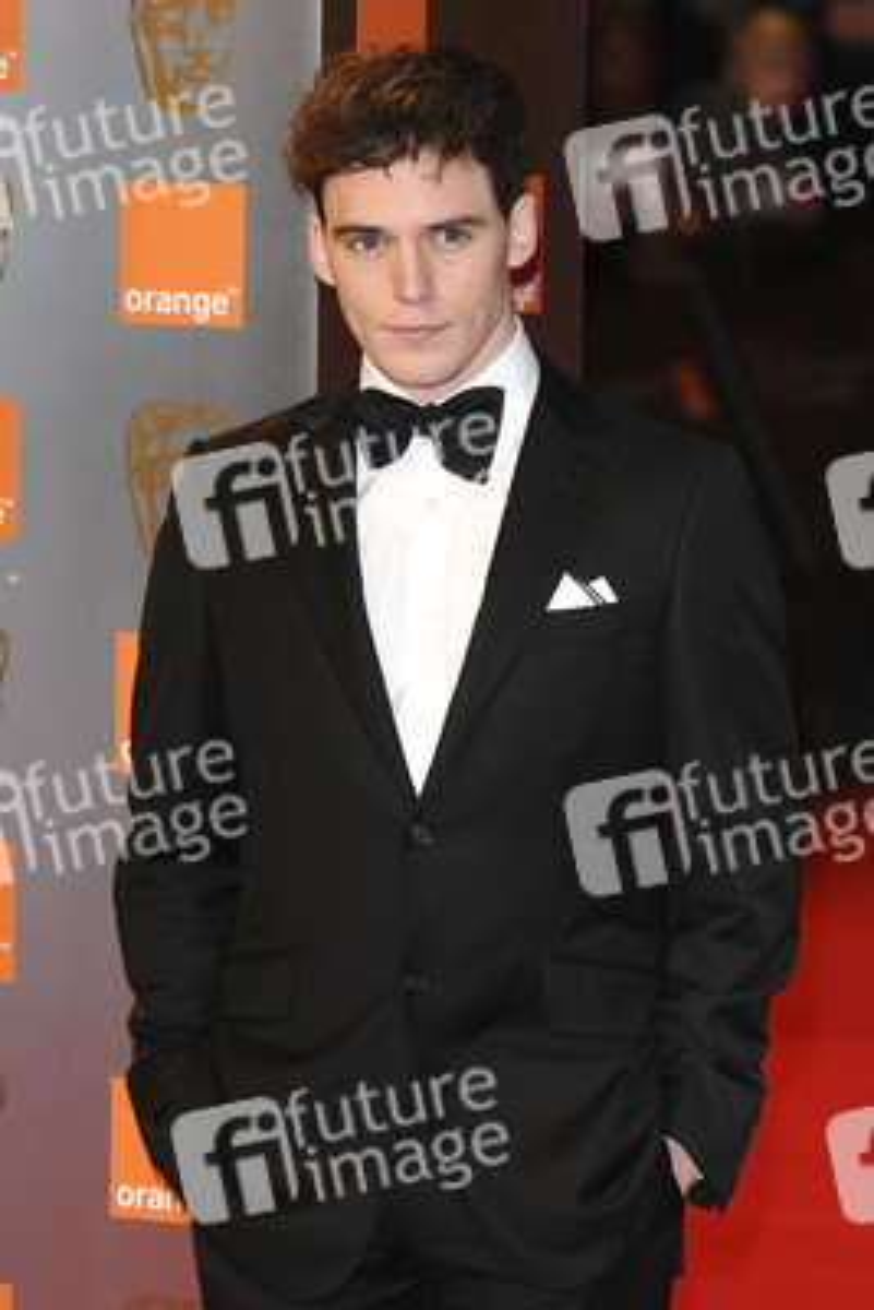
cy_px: 655
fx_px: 6549
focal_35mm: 180
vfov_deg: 11.4
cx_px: 437
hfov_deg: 7.6
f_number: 4.5
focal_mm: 120
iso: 400
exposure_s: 1/160
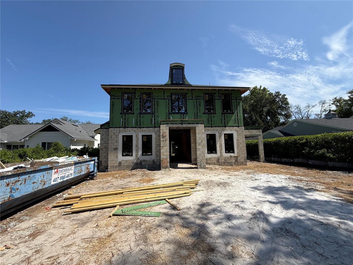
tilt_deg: +6.0
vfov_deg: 85.7
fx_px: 143
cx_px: 176
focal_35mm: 14
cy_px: 132
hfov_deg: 102.1
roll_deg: +1.6
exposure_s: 1/1656
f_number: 2.2
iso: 50
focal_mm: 2.22
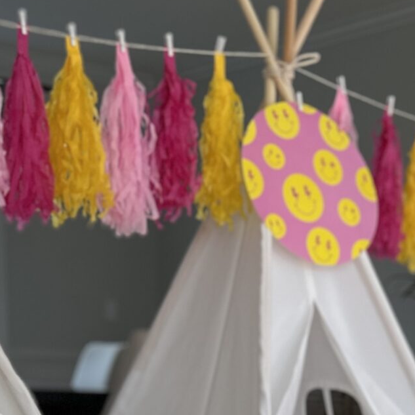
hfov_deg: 18.5
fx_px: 1261
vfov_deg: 16.4
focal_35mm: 93
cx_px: 334
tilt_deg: -13.7
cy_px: 682
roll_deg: -1.3
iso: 40
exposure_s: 1/218
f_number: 1.5
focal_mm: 5.7
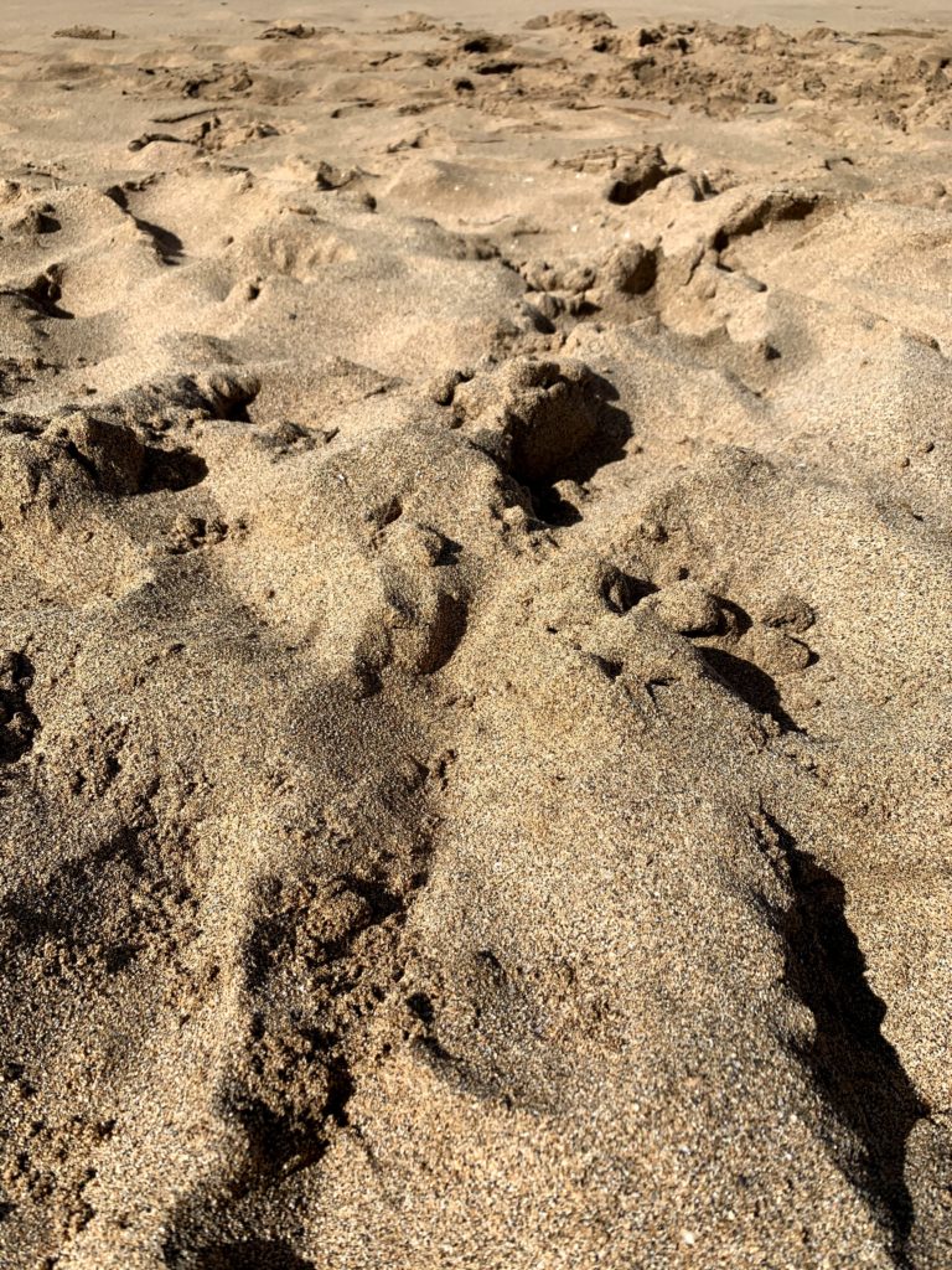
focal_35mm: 26
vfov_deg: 67.3
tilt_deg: -47.1
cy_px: 635
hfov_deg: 53.1
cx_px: 476
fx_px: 953
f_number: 1.8
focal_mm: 4.25
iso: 25
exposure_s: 1/3650
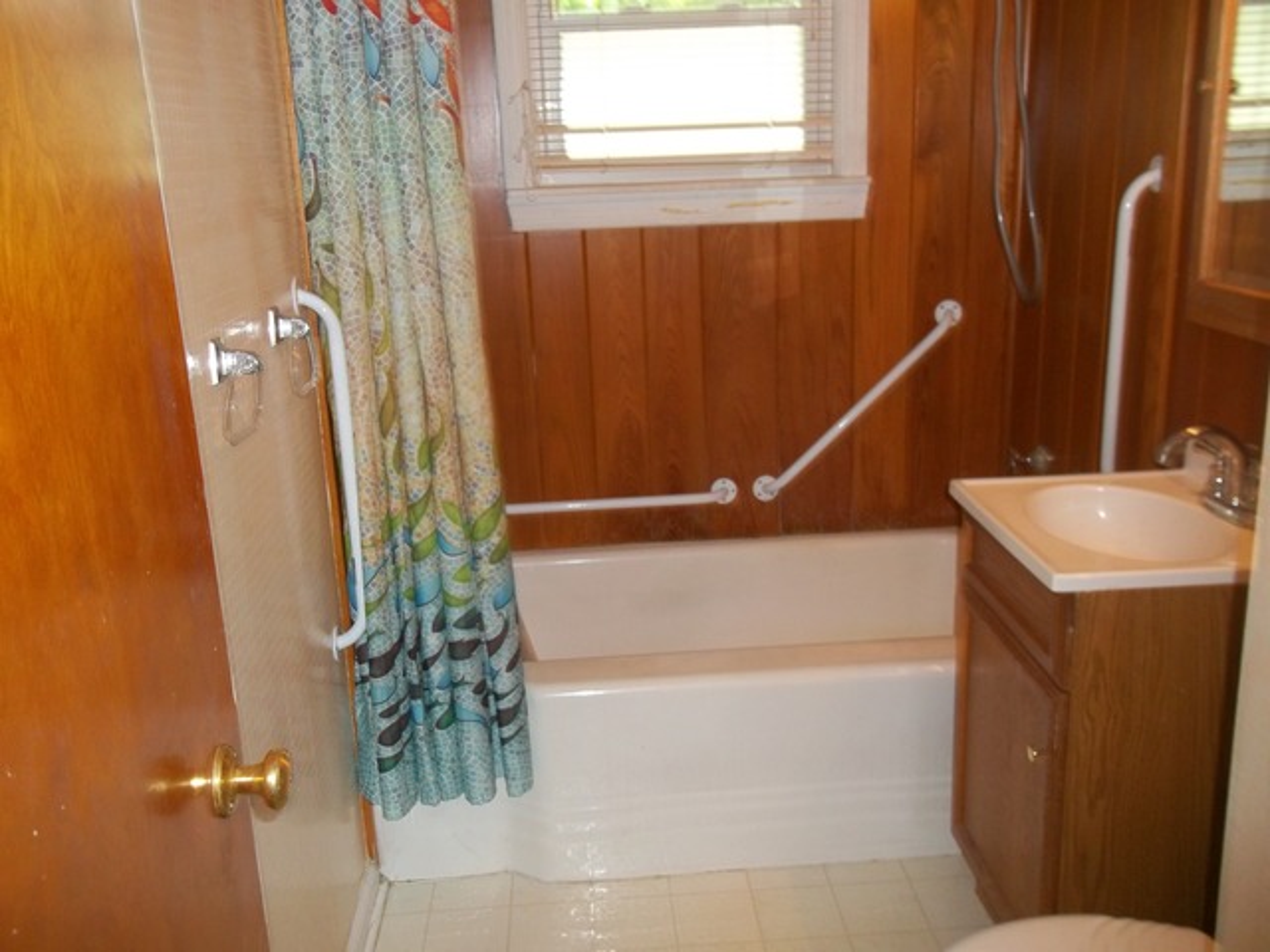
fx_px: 1174
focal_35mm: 32
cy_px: 476
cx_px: 635
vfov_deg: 44.2
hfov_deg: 56.8
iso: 160
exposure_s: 1/30
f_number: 2.9
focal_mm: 5.7
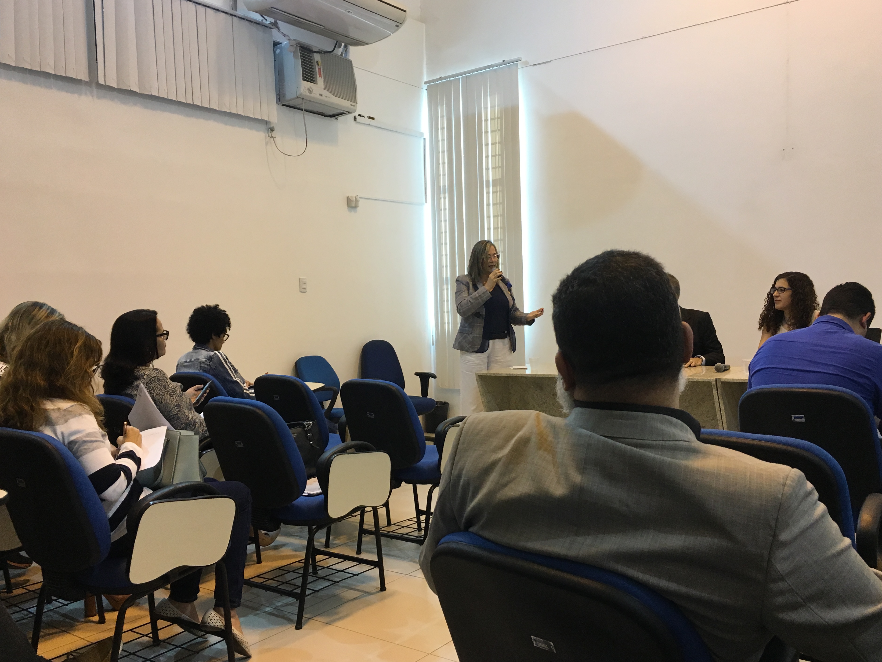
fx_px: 790
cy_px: 331
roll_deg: +1.6
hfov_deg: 58.3
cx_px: 451
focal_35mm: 31
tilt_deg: -1.0
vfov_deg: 45.4
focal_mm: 4.15
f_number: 2.2
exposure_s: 1/30
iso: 40
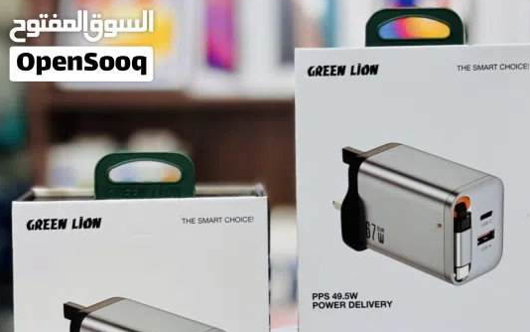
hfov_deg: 33.4
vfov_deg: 21.2
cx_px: 303
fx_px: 881
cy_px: 225
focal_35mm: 61
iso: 64
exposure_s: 1/100
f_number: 1.78
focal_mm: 6.76
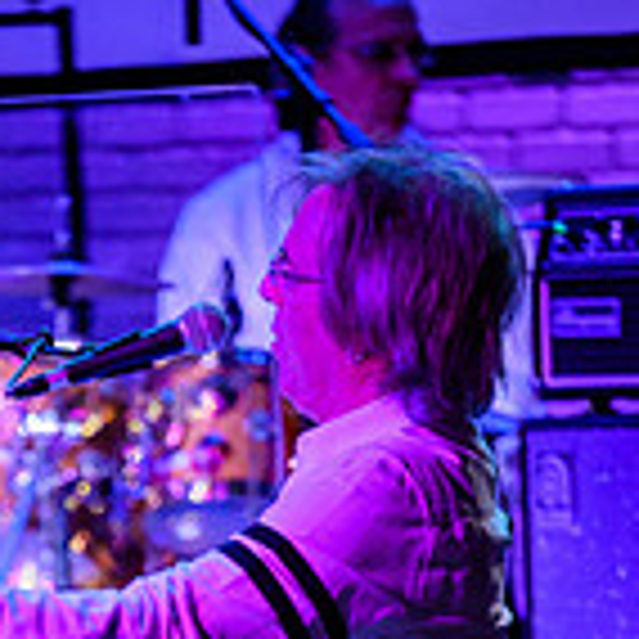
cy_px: 999
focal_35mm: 416
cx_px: 70
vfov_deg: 4.2
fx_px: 8688
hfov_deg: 4.2
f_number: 2.8
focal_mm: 155
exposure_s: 1/200
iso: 2000
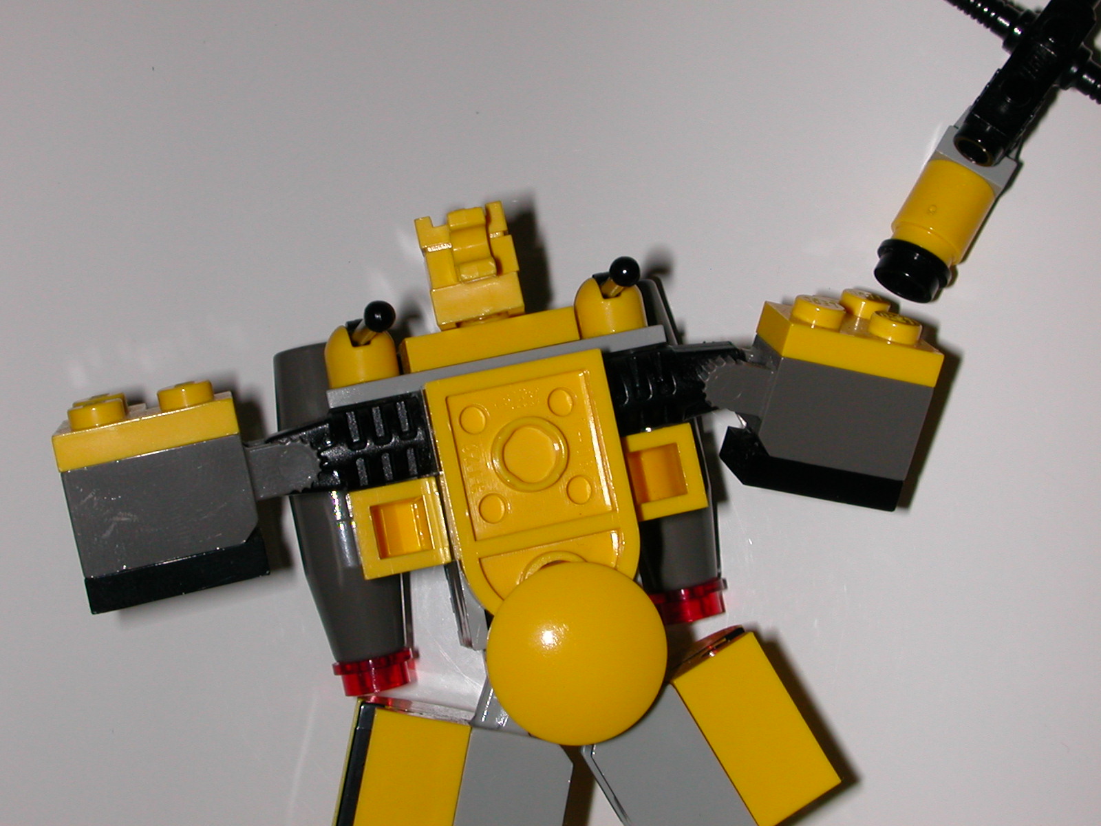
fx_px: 2036
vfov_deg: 22.9
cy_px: 413
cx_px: 550
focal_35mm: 64
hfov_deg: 30.3
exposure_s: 1/59.9
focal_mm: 9.7
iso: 100
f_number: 5.9
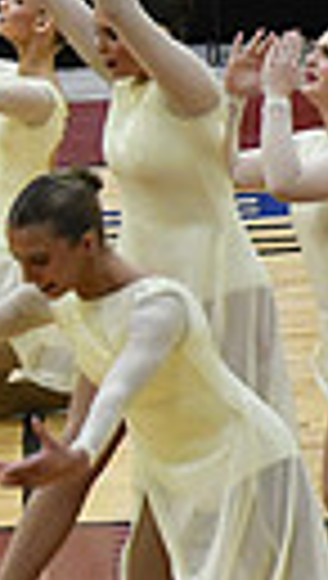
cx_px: 1209
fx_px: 7588
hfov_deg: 2.4
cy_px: 241
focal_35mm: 493
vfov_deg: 4.4
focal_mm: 70
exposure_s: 1/500
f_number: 4
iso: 5000
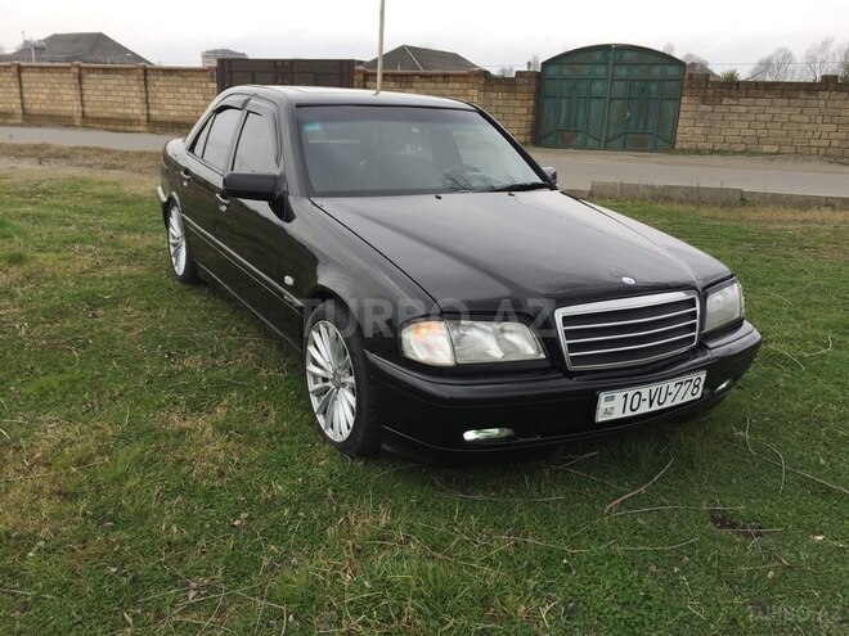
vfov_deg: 48.2
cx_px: 424
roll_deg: -1.8
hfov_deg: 61.7
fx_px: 711
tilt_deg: -15.6
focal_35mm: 29
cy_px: 318
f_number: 2.2
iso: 32
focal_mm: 4.15
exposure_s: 1/791
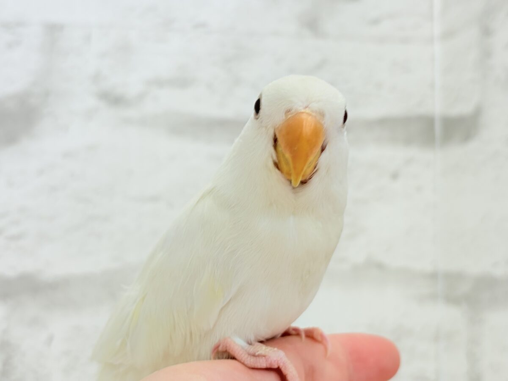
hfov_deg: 36.8
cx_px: 254
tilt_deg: +4.8
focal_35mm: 52
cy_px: 190
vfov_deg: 28.0
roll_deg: +1.6
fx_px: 763
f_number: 1.6
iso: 32
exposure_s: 1/50
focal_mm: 5.96
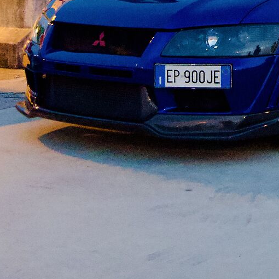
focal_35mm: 108
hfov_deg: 15.8
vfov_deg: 15.0
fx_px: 985
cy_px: -131
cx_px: 276
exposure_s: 1/125
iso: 6400
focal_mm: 18
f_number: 3.5
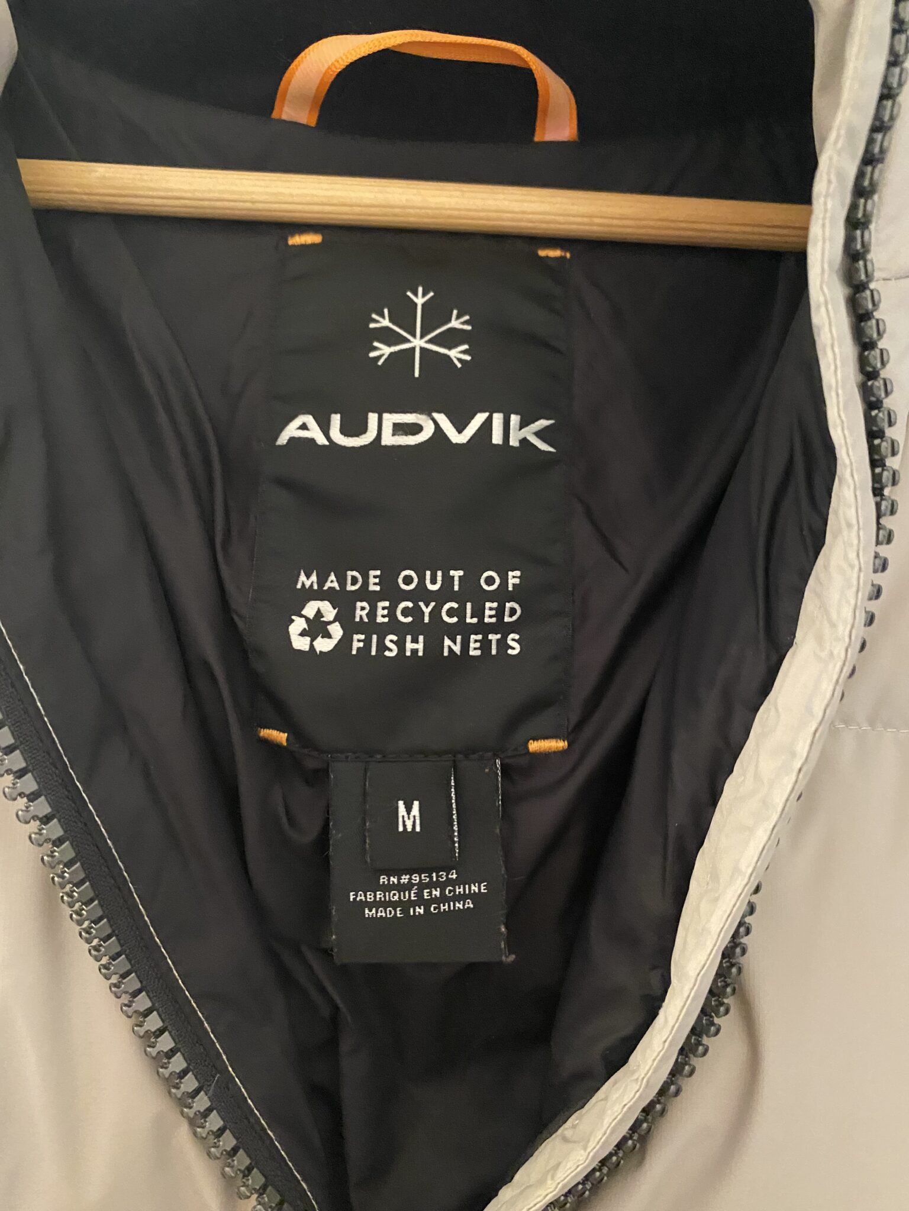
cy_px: 606
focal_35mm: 26
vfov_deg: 67.3
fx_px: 910
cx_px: 454
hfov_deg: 53.1
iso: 1000
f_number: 1.8
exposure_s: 1/30
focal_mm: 4.25
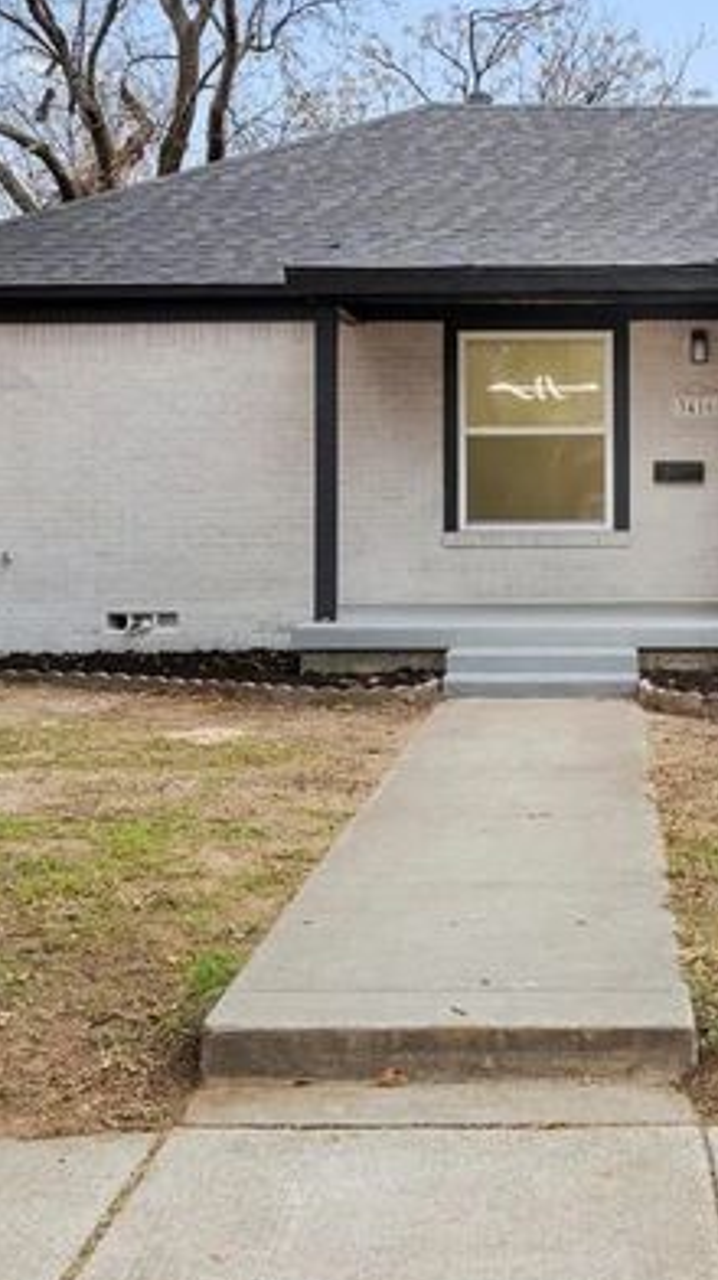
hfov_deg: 22.6
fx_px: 1763
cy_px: 511
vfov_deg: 39.7
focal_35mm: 52
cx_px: 617
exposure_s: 1/30
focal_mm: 19
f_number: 9
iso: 200
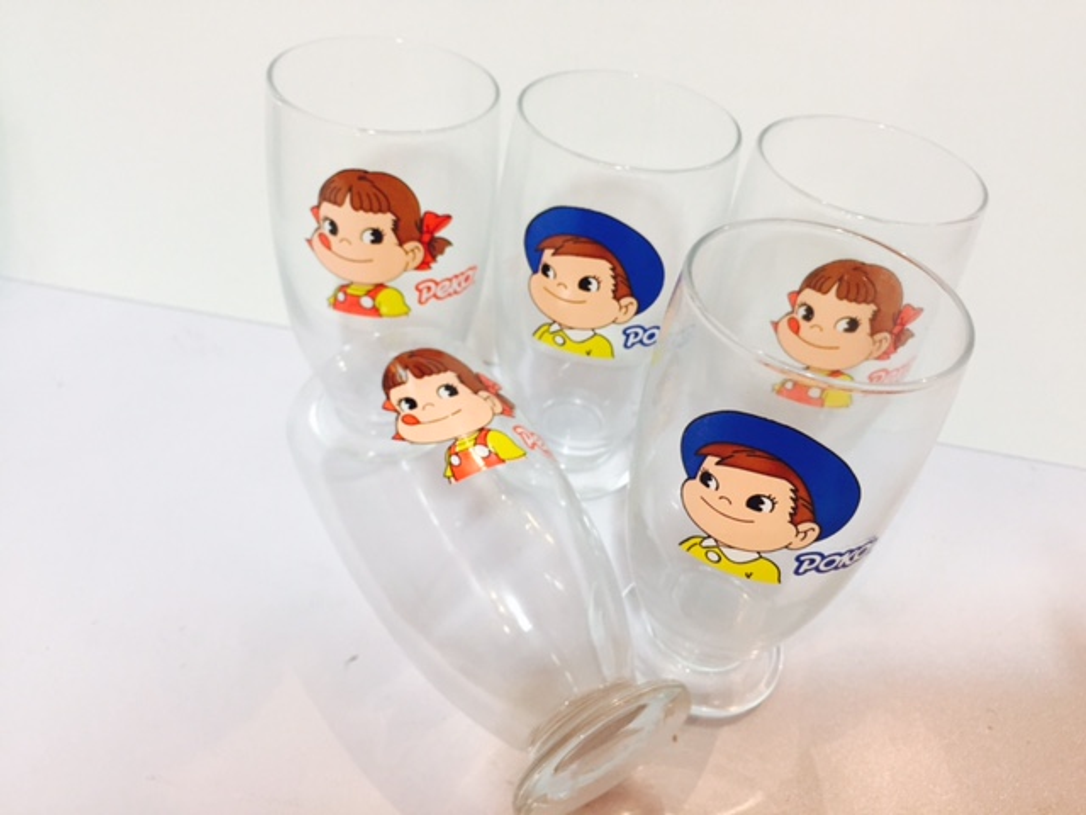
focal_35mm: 29
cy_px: 408
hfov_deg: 61.7
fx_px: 910
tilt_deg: -37.2
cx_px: 543
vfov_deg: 48.2
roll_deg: -10.9
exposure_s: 1/33
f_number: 2.2
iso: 64
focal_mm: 4.15
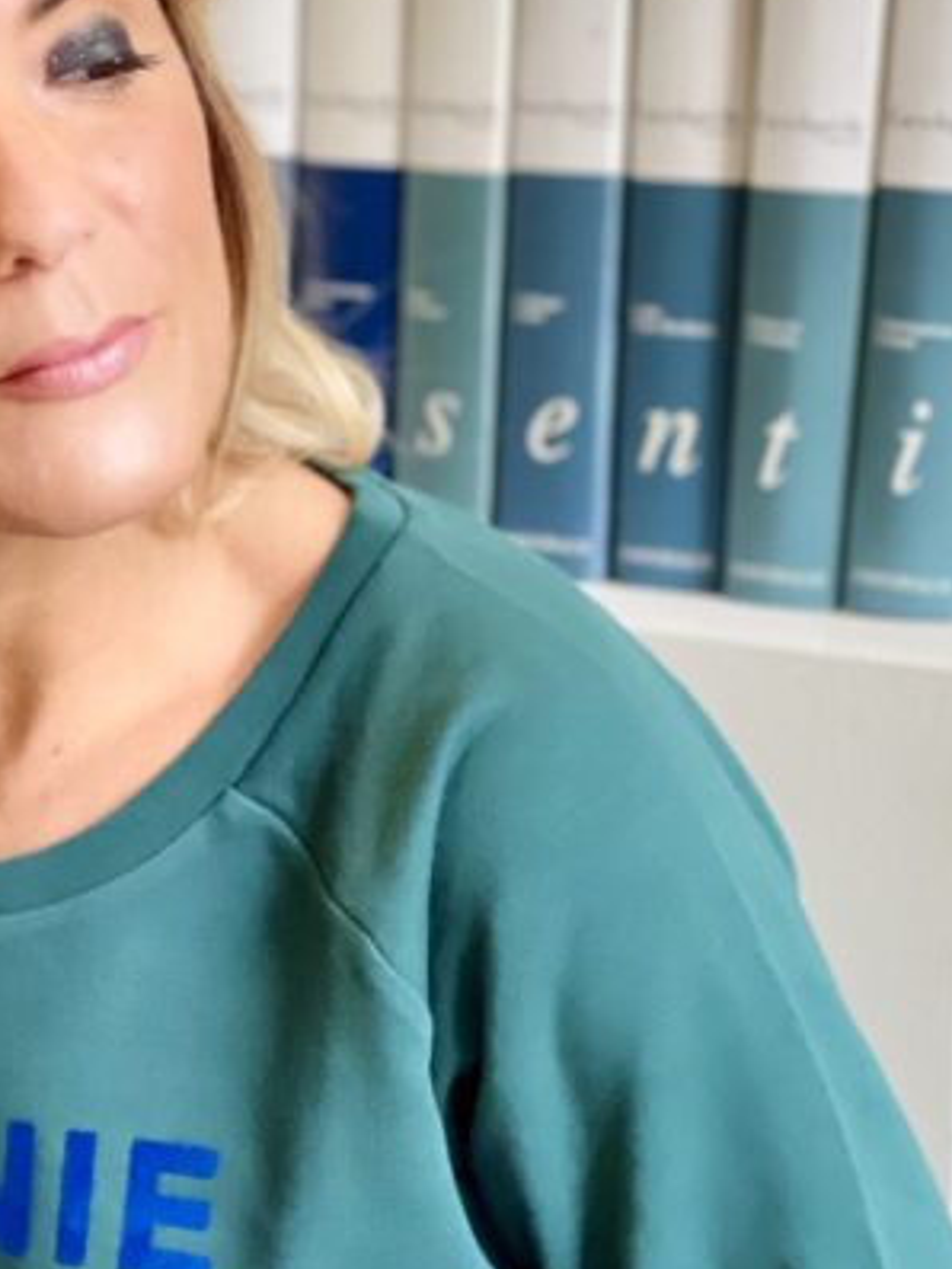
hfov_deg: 11.5
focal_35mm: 129
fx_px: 4728
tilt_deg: -10.8
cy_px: 847
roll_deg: -0.1
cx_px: 179
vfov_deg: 15.2
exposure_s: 1/97
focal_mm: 7.5
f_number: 2.2
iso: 250
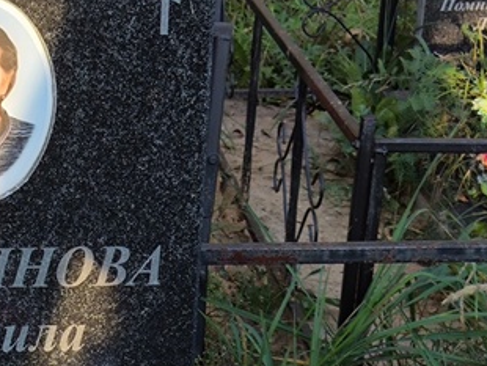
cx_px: -71
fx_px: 1816
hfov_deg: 14.8
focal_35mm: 129
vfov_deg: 11.4
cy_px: 330
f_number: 1.7
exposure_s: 1/334
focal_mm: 4.71
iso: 50
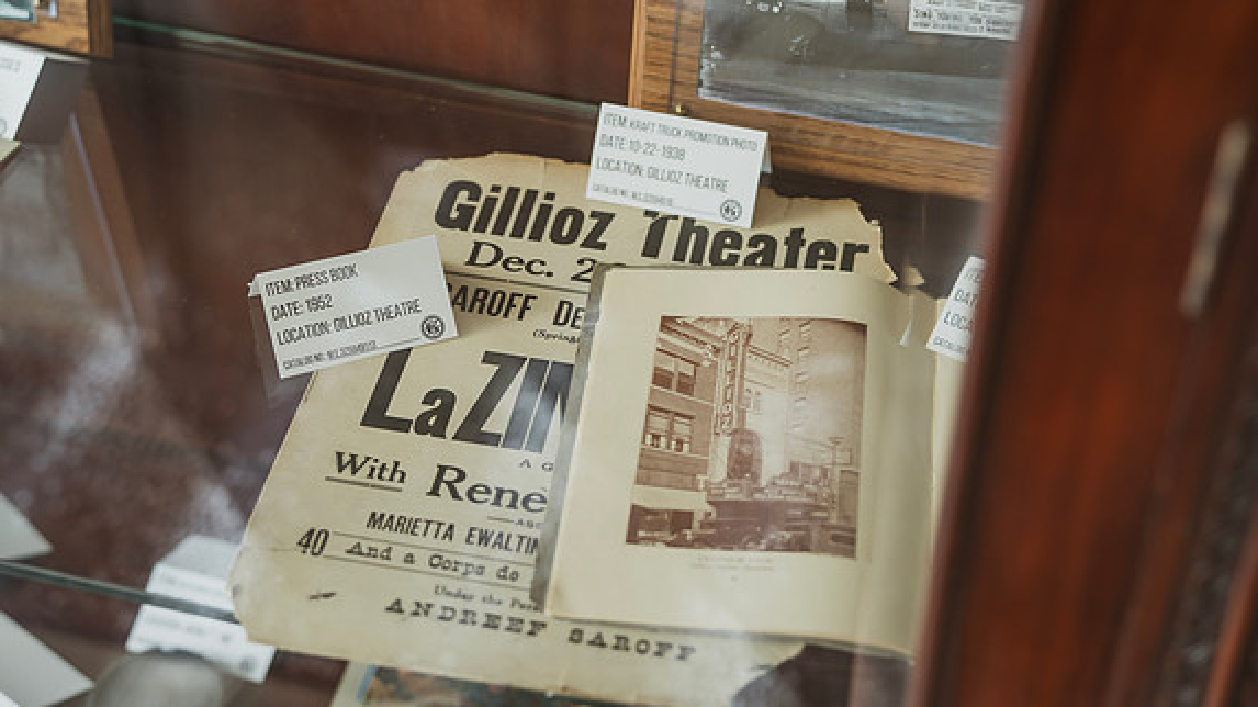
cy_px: 250
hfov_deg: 32.8
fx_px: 2134
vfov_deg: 18.8
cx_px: 568
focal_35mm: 64
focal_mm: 55
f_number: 2.8
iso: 400
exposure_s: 1/125
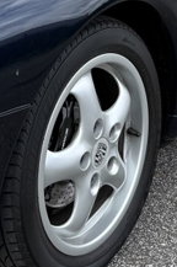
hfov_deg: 11.4
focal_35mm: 118
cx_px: -30
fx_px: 873
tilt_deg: -8.7
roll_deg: +0.1
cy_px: -79
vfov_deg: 16.4
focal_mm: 6.76
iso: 80
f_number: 1.78
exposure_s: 1/1618
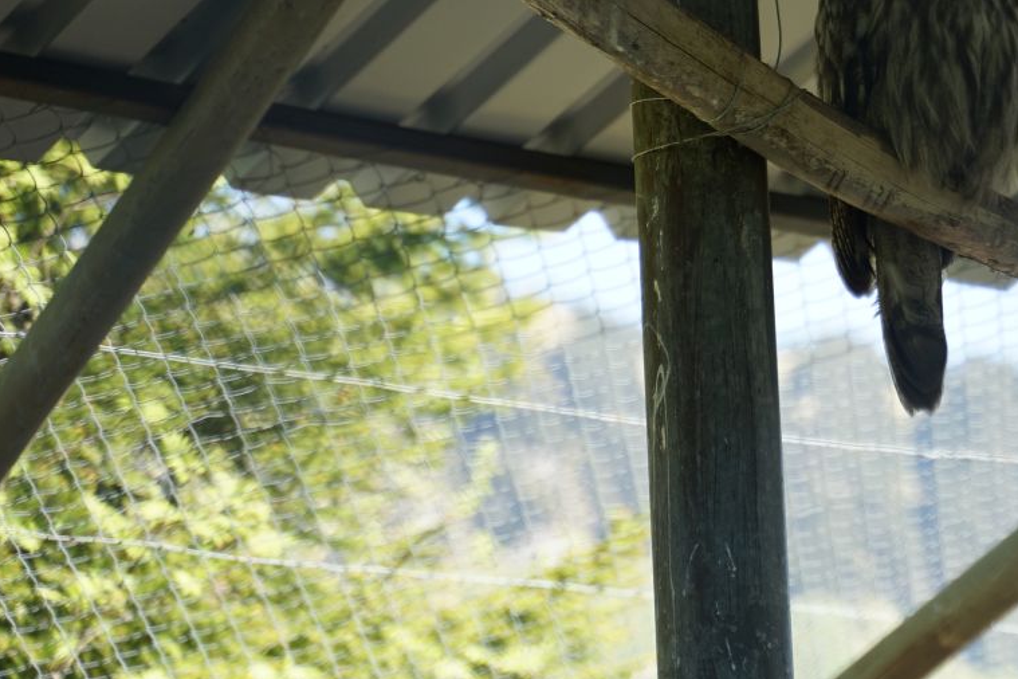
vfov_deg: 8.6
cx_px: 1038
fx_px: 4524
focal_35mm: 160
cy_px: 144
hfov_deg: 12.7
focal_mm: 75
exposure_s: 1/250
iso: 100
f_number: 2.8
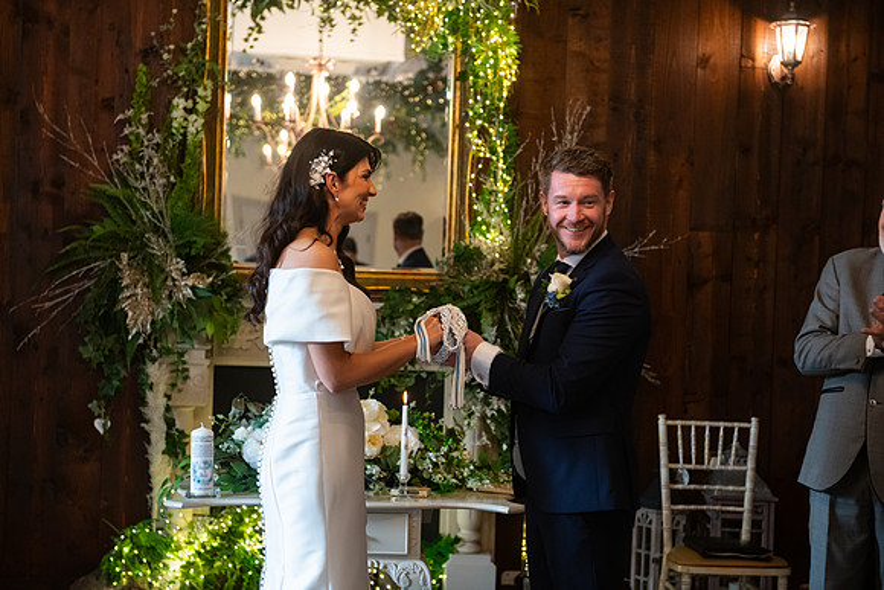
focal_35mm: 70
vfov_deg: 19.5
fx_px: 1719
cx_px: 442
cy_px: 295
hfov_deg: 28.8
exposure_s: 1/160
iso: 1000
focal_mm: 70
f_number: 3.5
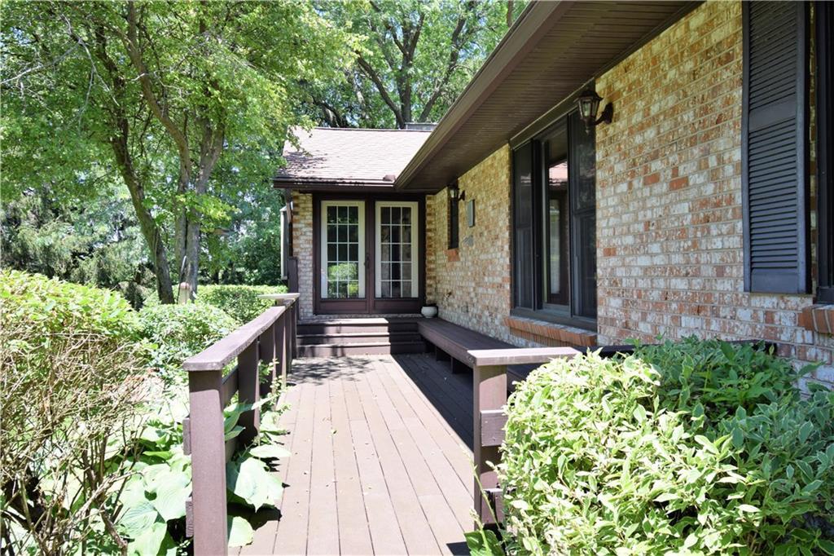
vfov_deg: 43.6
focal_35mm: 30
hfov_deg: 61.9
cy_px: 278
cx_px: 417
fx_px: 695
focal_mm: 20
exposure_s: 1/80
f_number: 5.6
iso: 100
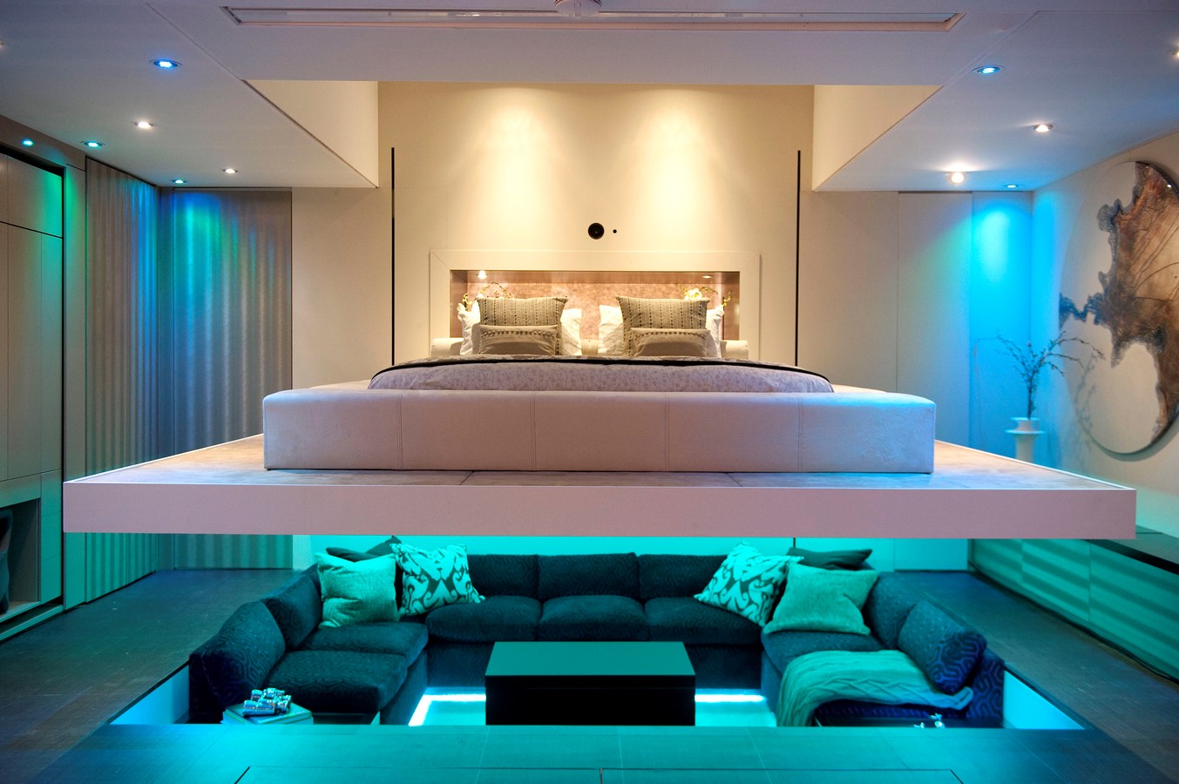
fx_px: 1113
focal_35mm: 34
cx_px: 590
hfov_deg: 55.8
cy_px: 392
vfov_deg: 38.8
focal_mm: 34
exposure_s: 1/40
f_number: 3.2
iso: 1000
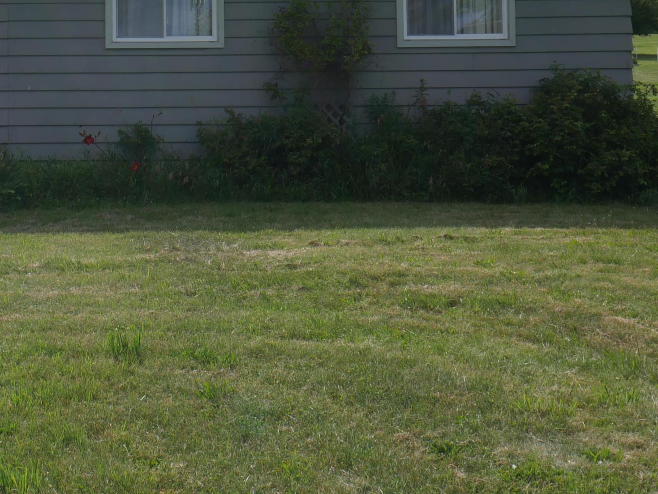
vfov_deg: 20.1
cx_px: 101
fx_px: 1350
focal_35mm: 71
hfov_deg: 26.7
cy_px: 4
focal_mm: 17
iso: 200
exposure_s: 1/160
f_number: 16
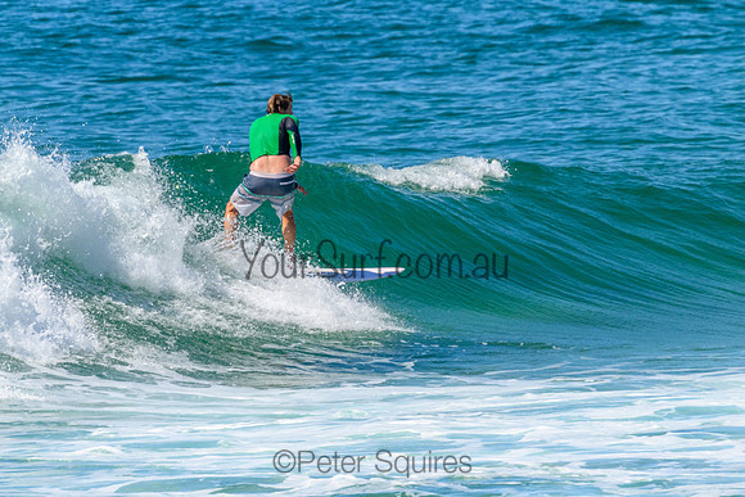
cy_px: 217
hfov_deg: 1.9
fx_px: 22780
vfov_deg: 1.3
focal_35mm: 1101
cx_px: 356
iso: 1000
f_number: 11
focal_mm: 800
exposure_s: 1/2000
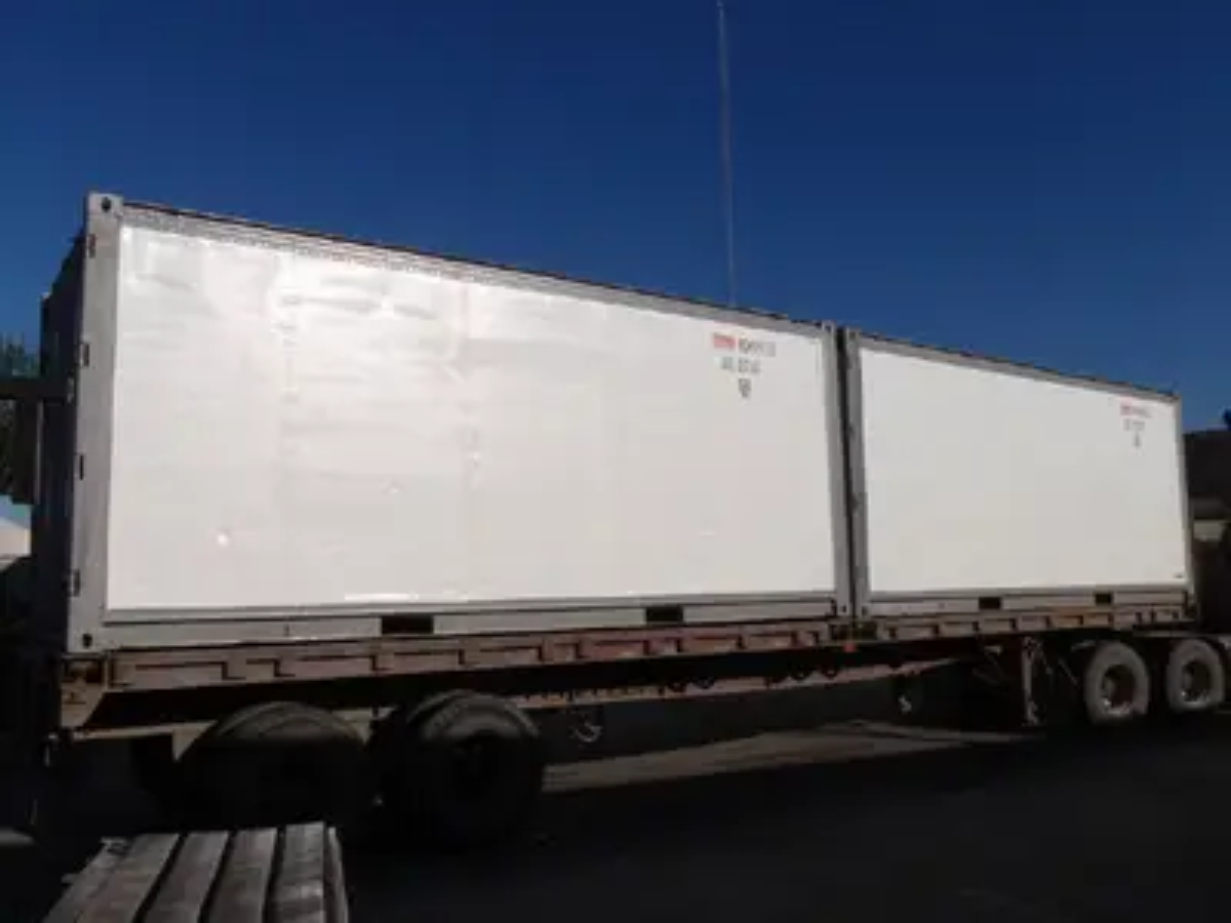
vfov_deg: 49.7
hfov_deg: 63.4
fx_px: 996
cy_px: 462
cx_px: 616
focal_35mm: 28
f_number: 5
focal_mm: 5
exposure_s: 1/1000
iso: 64
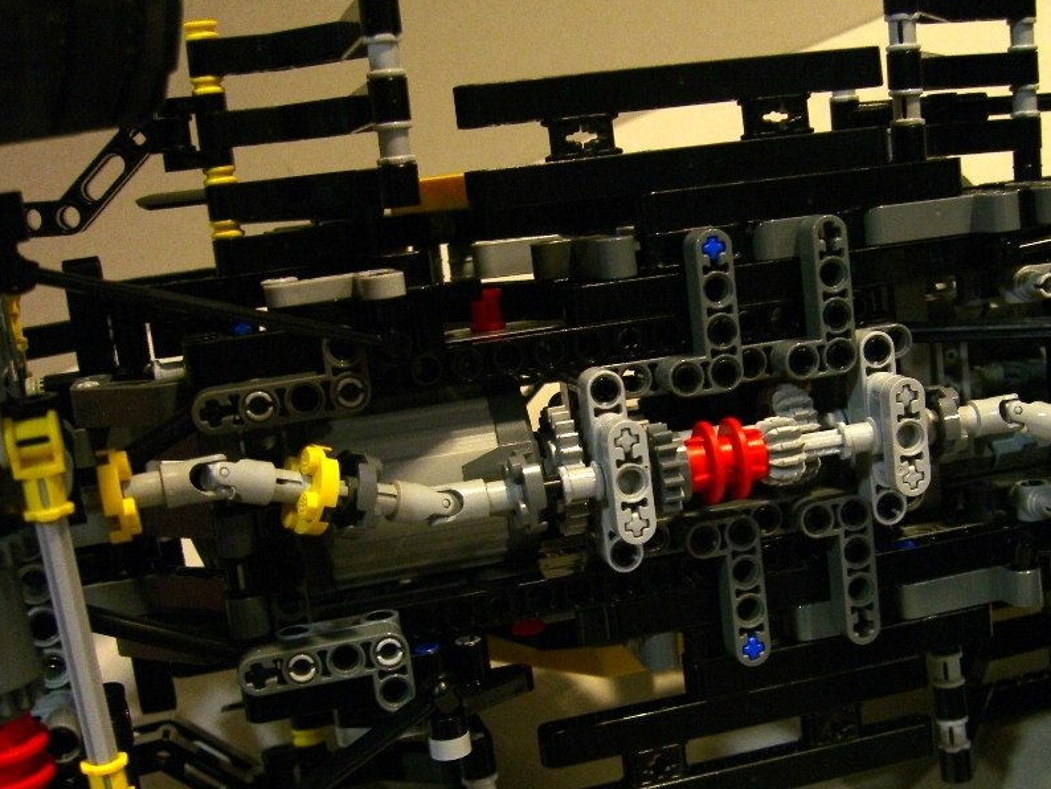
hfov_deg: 38.8
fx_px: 1488
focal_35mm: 49
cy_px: 492
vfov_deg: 29.6
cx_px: 609
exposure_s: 1/8
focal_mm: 7.9
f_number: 2.8
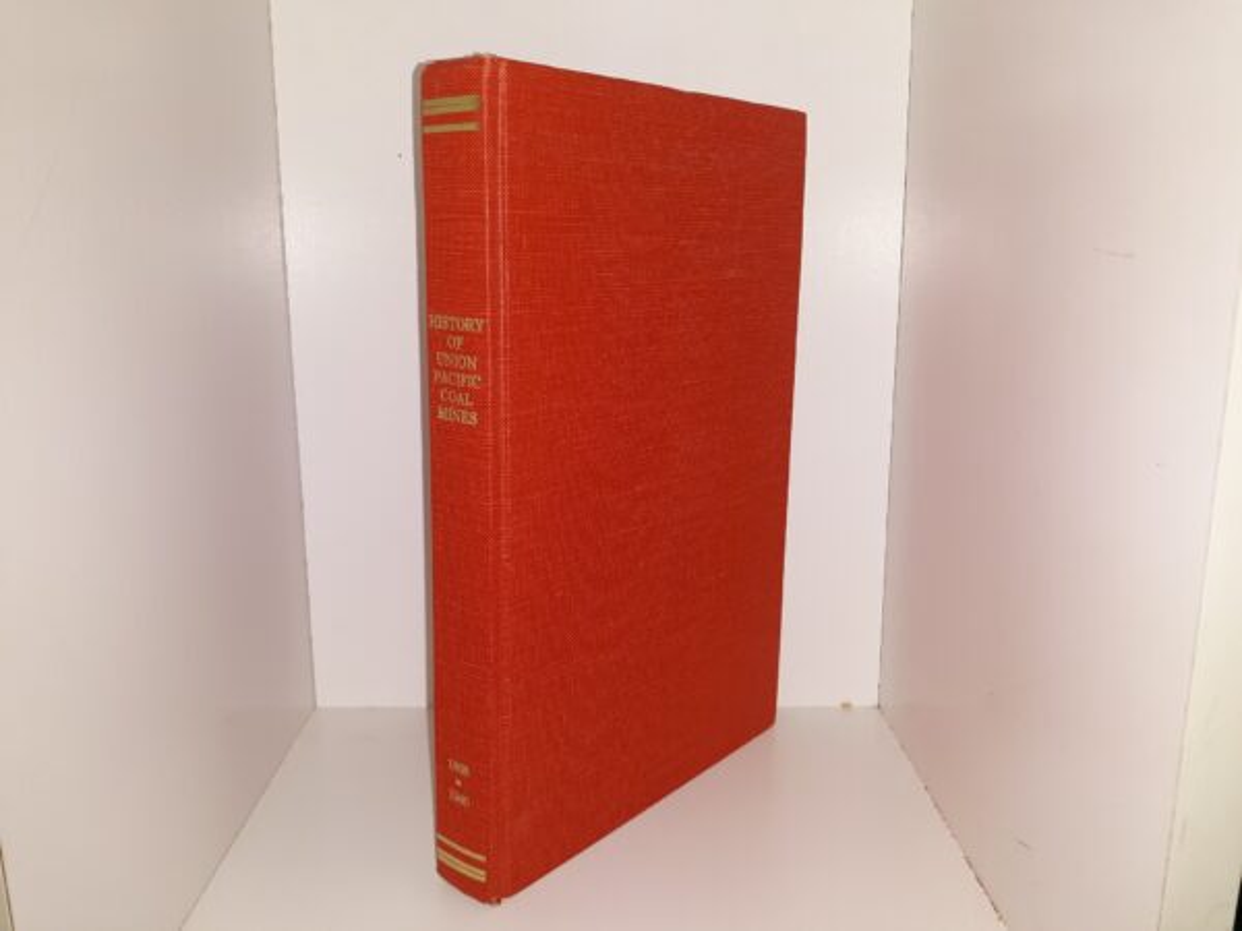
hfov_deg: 63.4
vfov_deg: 49.7
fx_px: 1005
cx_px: 621
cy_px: 466
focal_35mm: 28
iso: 50
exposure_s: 1/120
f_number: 1.7
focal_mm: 3.7
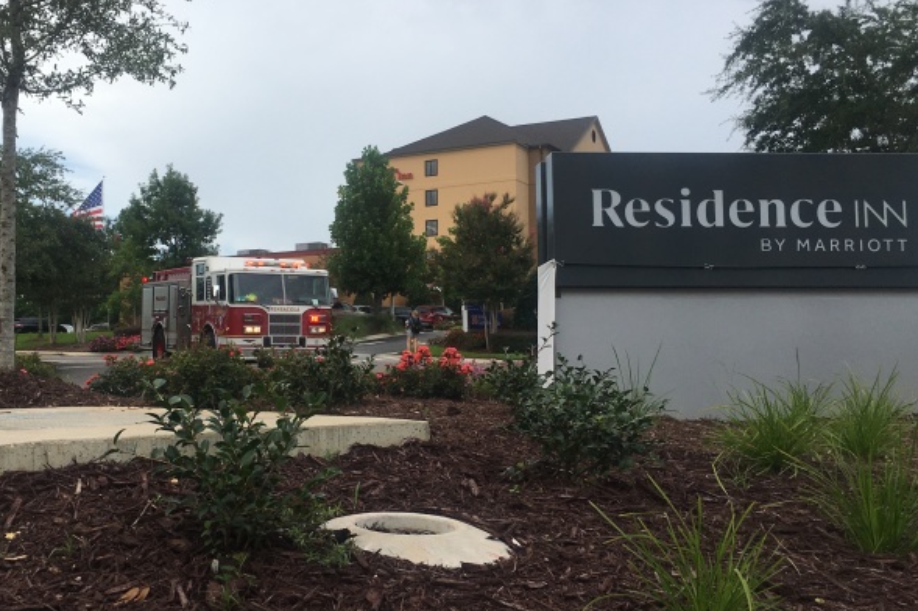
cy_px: 302
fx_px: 1045
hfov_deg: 47.1
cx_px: 354
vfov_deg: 32.6
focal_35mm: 41
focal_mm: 4.15
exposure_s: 1/1083
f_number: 2.2
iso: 25
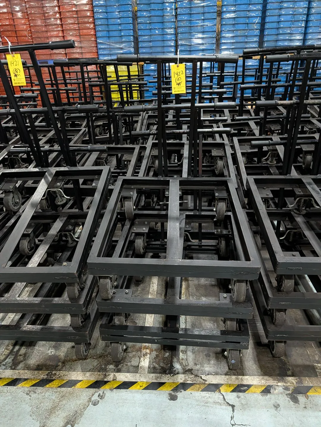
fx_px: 296
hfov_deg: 56.9
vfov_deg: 71.5
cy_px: 214
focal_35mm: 24
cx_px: 160
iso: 1456
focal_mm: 6.9
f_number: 1.68
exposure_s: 1/121
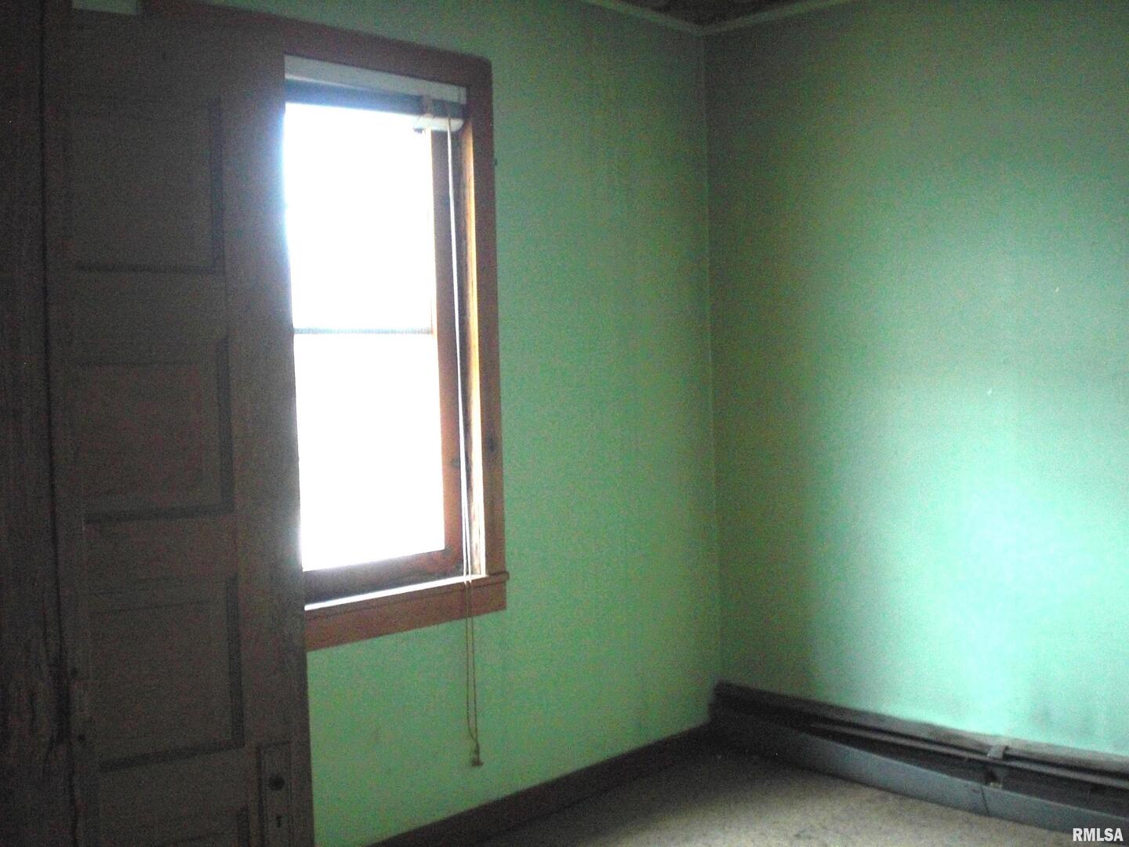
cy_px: 424
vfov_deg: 37.7
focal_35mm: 38
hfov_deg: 49.0
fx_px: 1239
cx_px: 564
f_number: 3.1
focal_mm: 6.3
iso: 400
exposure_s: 1/80
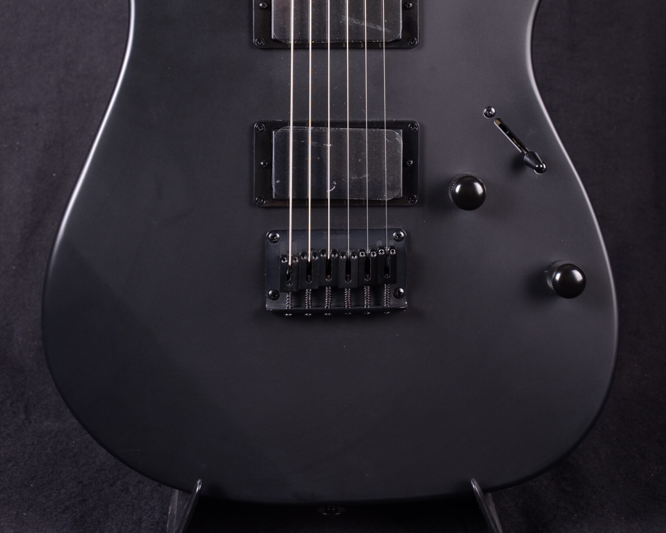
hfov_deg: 20.0
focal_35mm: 96
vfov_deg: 15.9
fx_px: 1887
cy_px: 50
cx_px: 334
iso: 200
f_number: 9
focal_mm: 45
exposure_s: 1/200
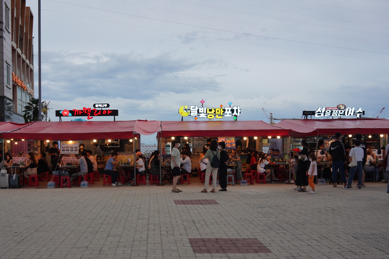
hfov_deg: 54.4
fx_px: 378
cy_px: 130
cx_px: 194
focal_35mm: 35
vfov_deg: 37.9
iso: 800
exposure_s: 1/100
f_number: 9
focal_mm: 35
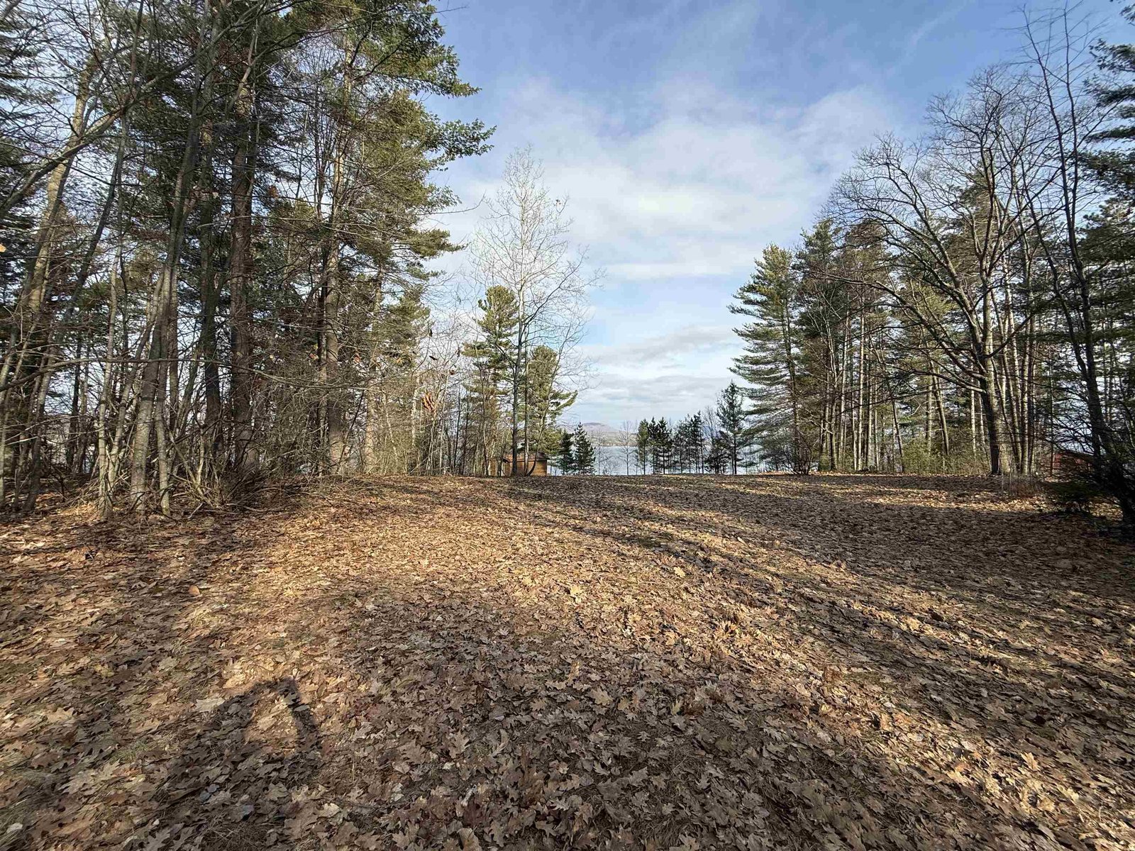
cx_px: 568
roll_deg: +0.3
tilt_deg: +1.1
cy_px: 426
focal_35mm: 14
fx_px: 459
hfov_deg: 102.1
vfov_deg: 85.7
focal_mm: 2.22
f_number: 2.2
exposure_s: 1/1339
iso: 50
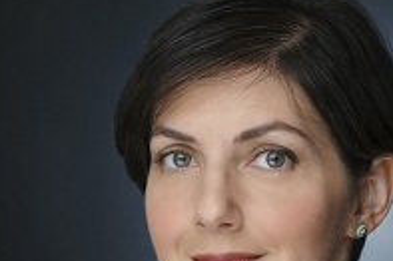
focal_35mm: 189
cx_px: 194
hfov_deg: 10.9
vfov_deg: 7.2
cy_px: 247
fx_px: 2061
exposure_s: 1/250
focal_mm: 85
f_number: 9
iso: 100
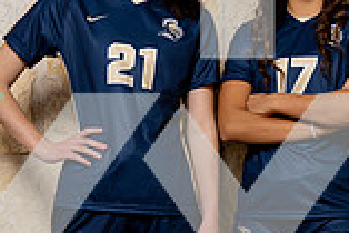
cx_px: 338
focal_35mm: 111
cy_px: 212
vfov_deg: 12.3
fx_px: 1077
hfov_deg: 18.0
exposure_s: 1/250
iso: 100
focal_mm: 30
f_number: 5
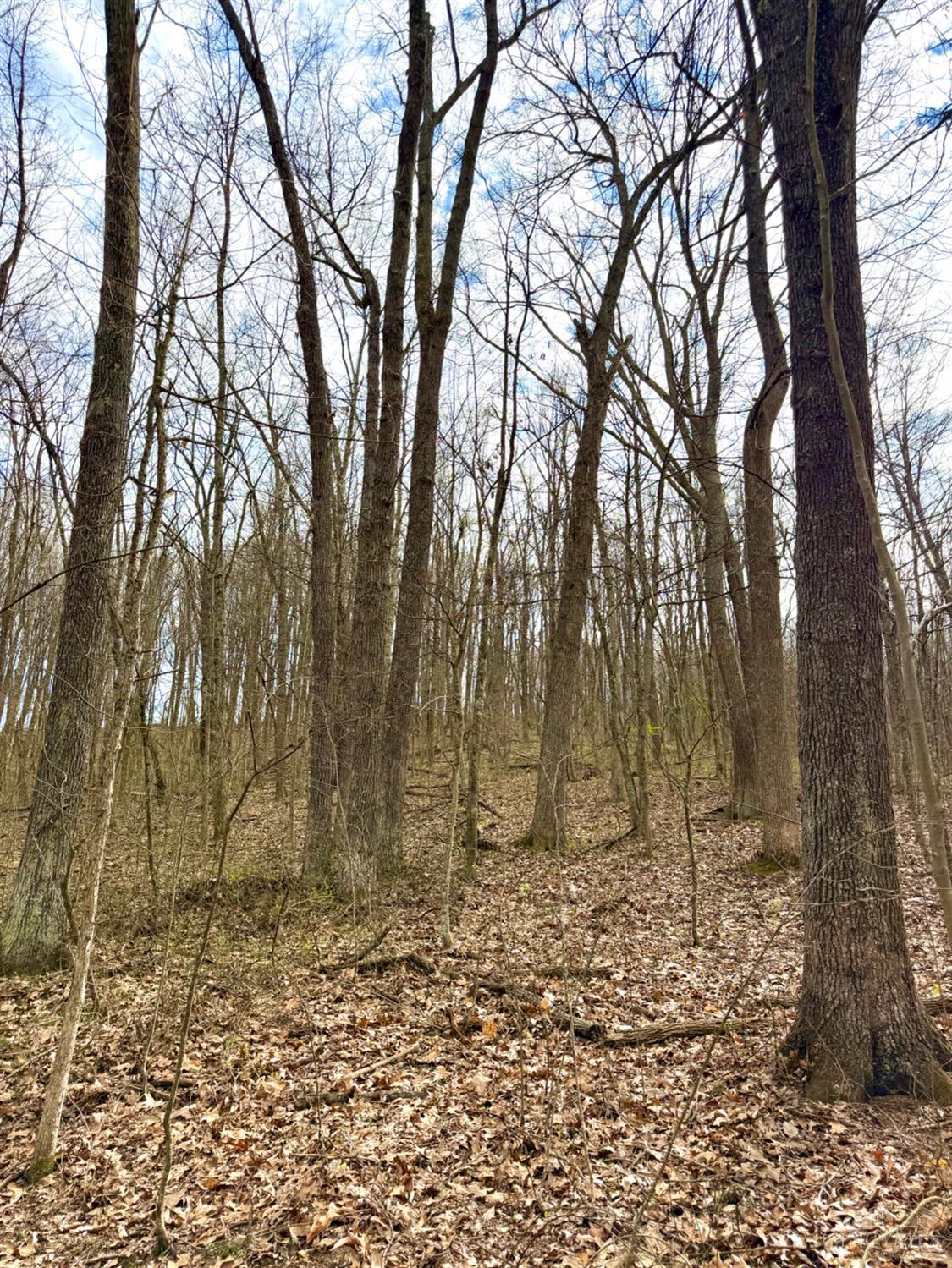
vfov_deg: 71.6
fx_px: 880
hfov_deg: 56.8
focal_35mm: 24
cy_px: 634
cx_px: 476
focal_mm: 6.76
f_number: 1.78
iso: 100
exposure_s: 1/3145
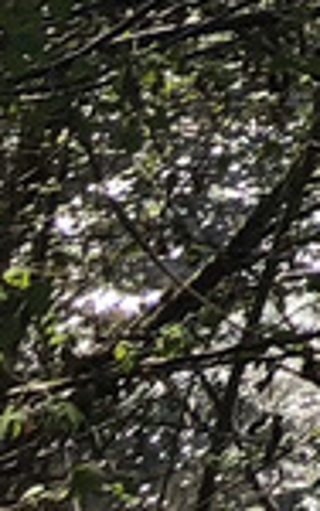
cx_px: 1821
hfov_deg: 4.4
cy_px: -1008
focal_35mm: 237
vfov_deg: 7.7
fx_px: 3301
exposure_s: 1/873
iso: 20
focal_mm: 4
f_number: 1.8
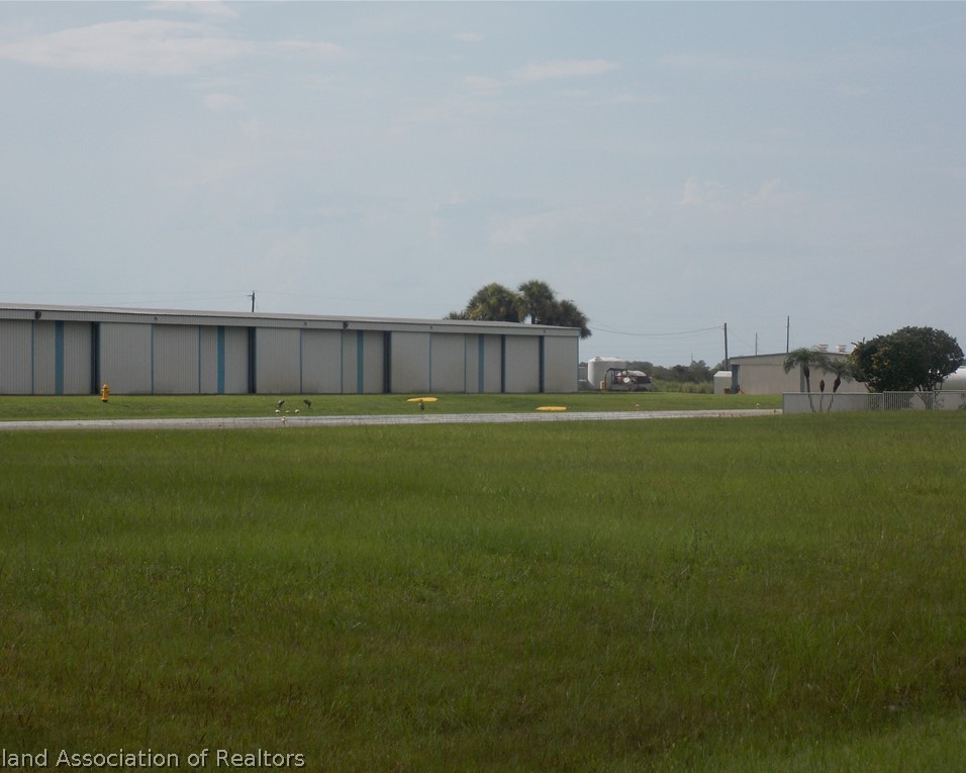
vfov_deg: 11.2
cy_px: 387
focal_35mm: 138
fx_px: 3946
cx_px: 452
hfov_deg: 14.0
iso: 80
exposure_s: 1/640
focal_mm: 23.4
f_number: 5
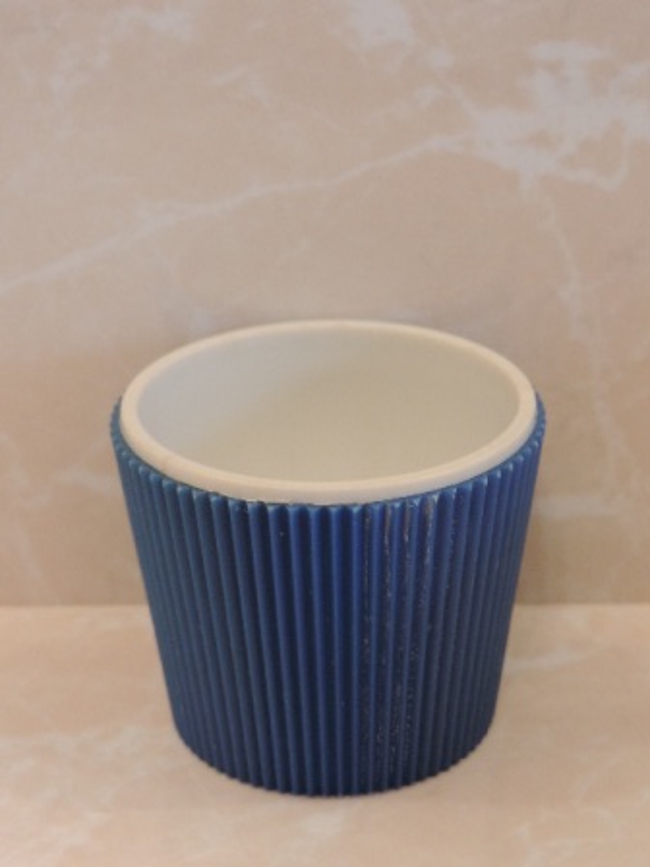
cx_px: 325
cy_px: 434
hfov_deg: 17.4
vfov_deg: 23.0
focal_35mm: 85
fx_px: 2128
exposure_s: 1/25
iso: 450
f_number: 4
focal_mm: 15.1
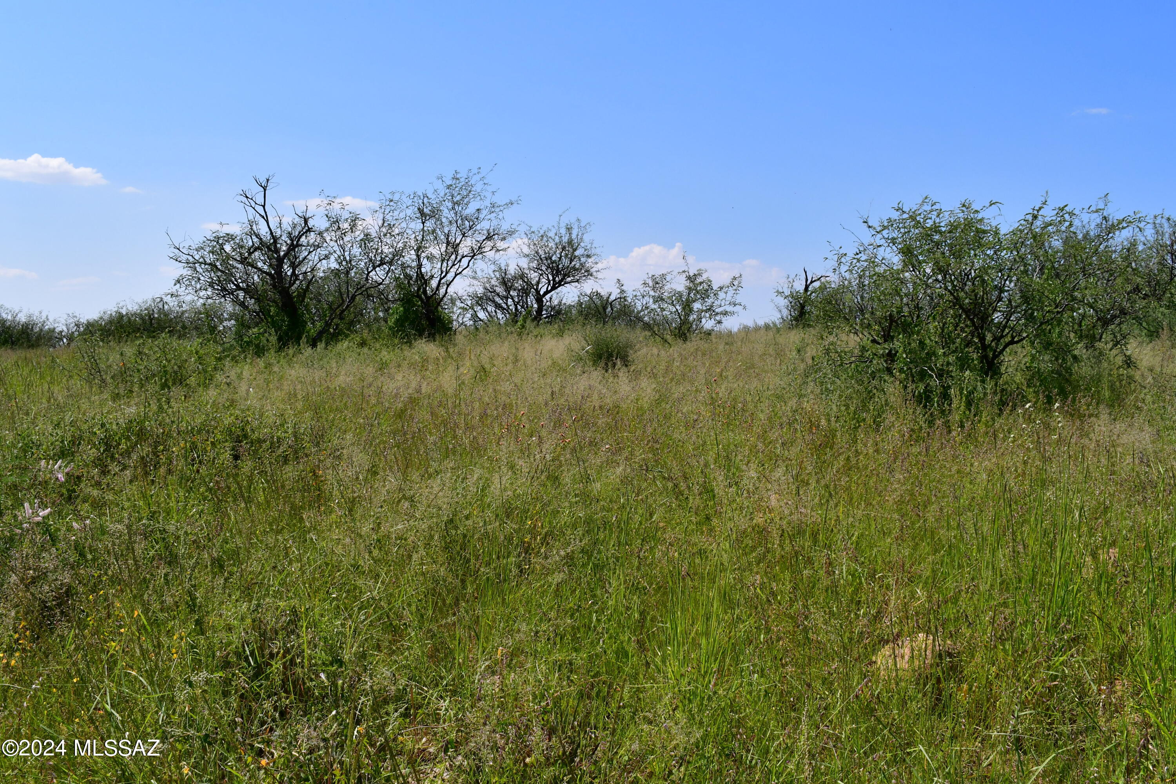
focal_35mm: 39
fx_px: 1274
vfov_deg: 34.2
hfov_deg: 49.6
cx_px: 588
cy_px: 392
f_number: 14
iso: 800
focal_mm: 26
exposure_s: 1/1600
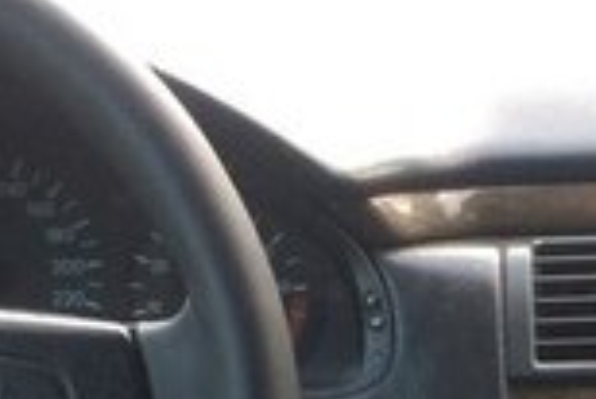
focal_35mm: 129
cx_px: 685
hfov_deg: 15.4
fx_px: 2138
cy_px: 691
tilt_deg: -21.6
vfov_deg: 10.1
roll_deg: -2.5
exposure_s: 1/33
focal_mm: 4.15
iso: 40
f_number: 2.2
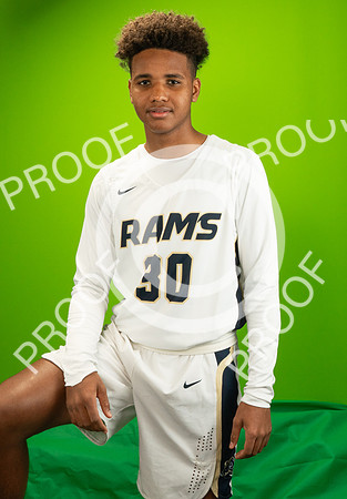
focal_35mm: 56
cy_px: 228
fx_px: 787
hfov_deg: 24.8
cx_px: 200
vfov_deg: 35.2
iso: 800
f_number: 20
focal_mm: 28
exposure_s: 1/60
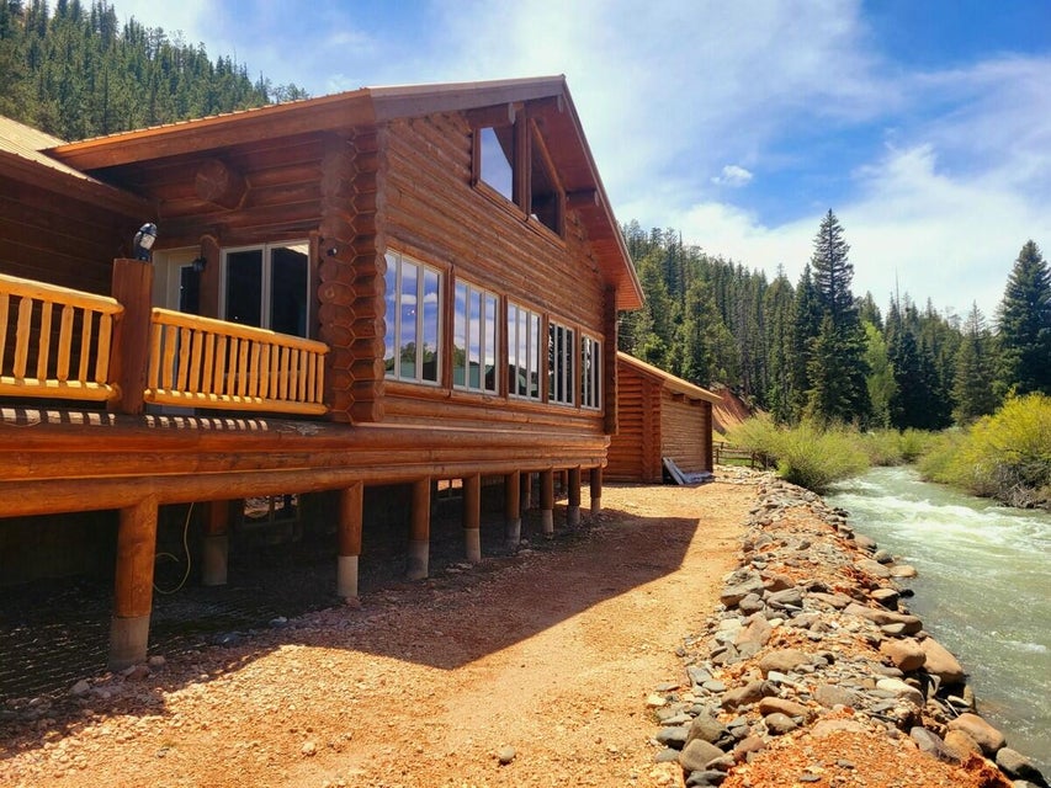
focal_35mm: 26
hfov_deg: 67.3
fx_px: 790
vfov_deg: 53.1
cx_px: 526
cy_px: 394
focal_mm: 5.4
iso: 40
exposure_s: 1/1834
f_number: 1.8
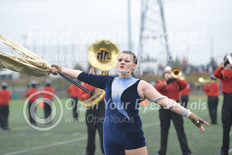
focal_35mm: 116
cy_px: 78
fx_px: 748
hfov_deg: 17.6
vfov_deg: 11.8
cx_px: 116
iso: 1250
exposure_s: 1/1250
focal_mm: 116
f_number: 2.8
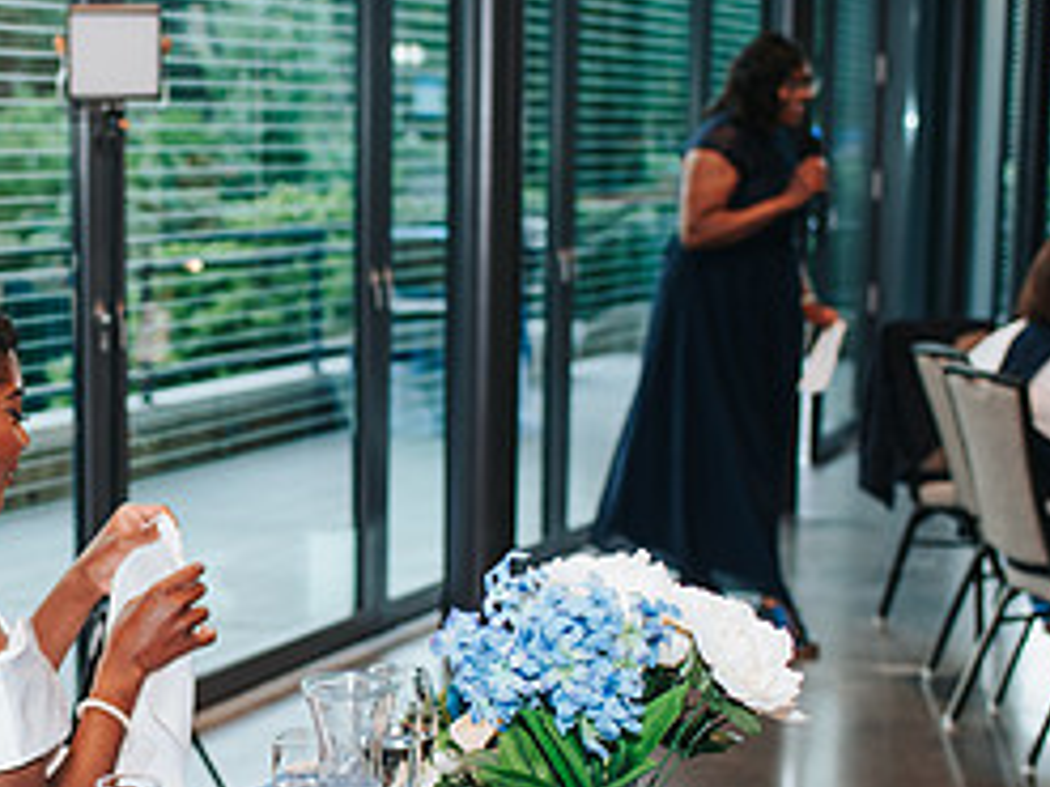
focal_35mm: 79
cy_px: 555
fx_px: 2395
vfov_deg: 18.6
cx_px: 30
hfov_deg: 23.8
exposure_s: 1/160
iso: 400
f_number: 2.8
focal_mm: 35
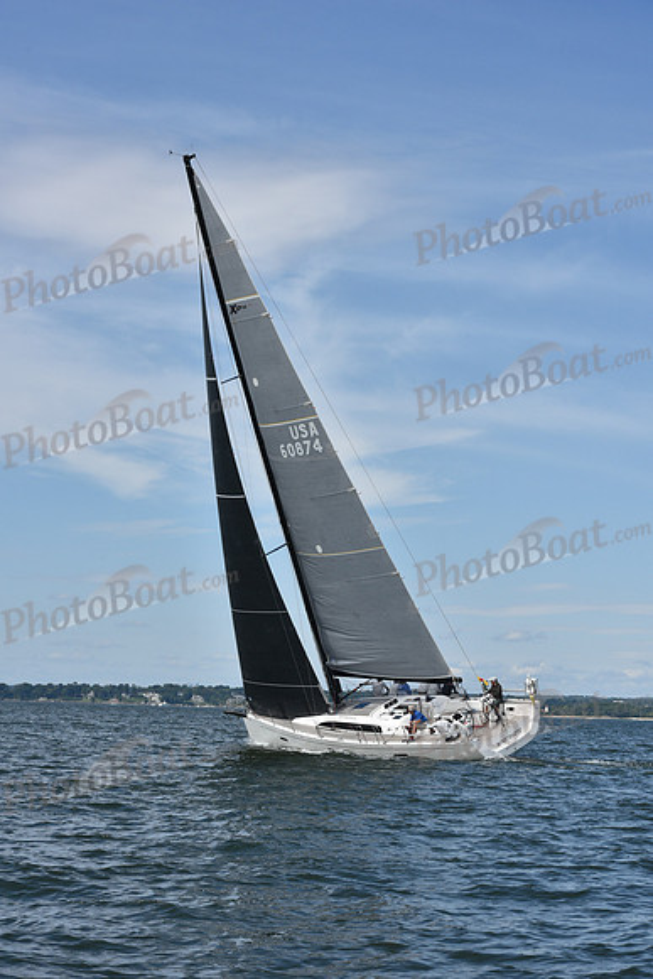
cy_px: 490
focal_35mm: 70
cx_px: 326
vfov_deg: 28.8
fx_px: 1903
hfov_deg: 19.5
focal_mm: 70
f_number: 10
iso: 320
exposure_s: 1/1000
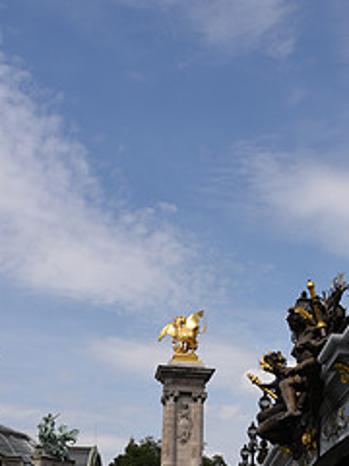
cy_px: 522
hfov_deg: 22.4
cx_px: 259
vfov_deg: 27.2
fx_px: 874
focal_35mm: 65
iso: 64
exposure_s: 1/125
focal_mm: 28
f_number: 11
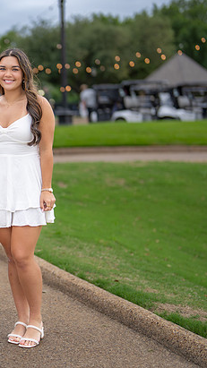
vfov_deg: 23.9
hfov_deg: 13.3
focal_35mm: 89
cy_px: 170
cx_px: -22
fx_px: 869
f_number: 1.2
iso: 125
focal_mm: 50
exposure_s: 1/1600
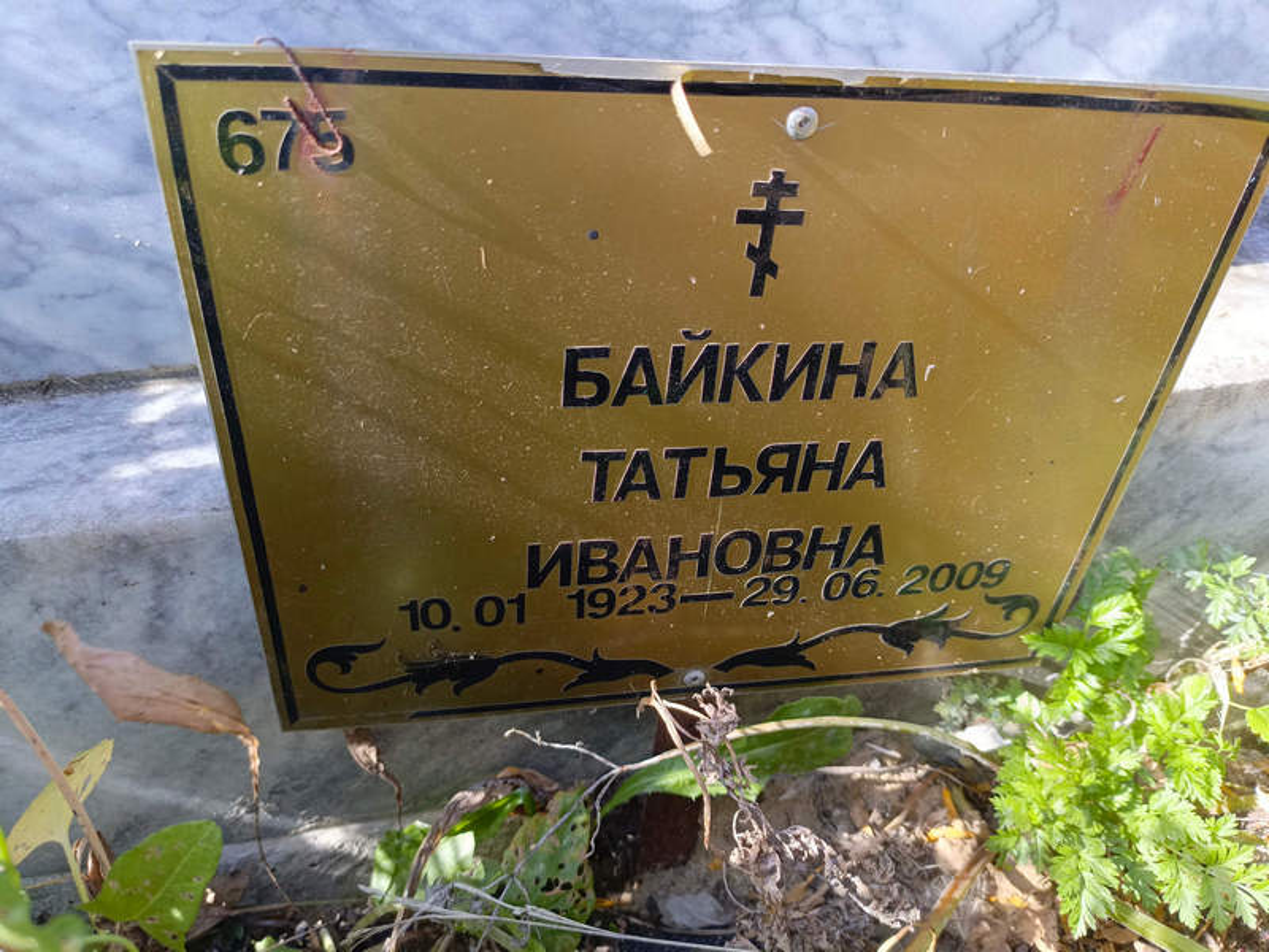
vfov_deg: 54.9
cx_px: 634
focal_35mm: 25
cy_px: 476
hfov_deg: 69.4
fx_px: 916
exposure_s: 1/120
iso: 131
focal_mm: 4.76
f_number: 1.69
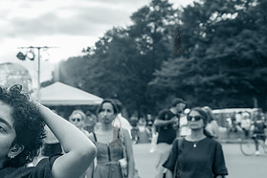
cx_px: -8
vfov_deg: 14.6
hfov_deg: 21.3
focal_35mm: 92
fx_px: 682
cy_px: 177
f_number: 4.5
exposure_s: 1/2000
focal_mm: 44
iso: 2000
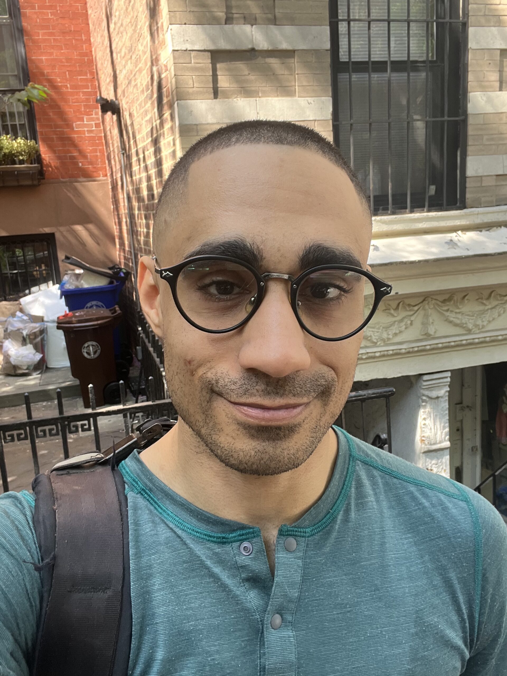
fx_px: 586
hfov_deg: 46.8
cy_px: 338
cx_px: 254
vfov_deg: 60.0
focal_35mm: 30
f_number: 2.2
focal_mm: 2.71
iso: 64
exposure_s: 1/121
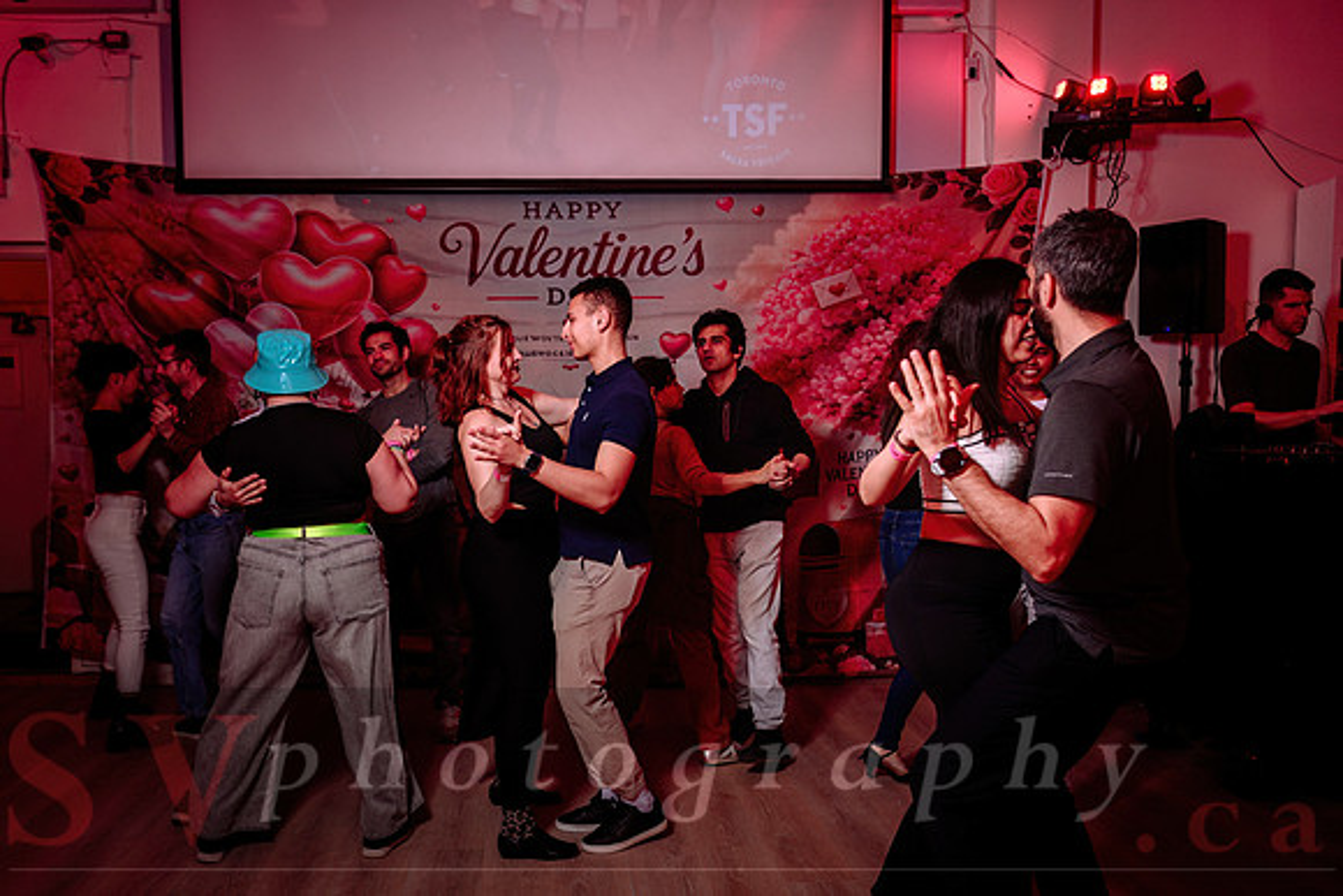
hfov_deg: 61.3
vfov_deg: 43.2
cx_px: 593
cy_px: 499
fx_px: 1129
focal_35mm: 30
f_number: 2.8
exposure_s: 1/160
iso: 500
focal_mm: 27
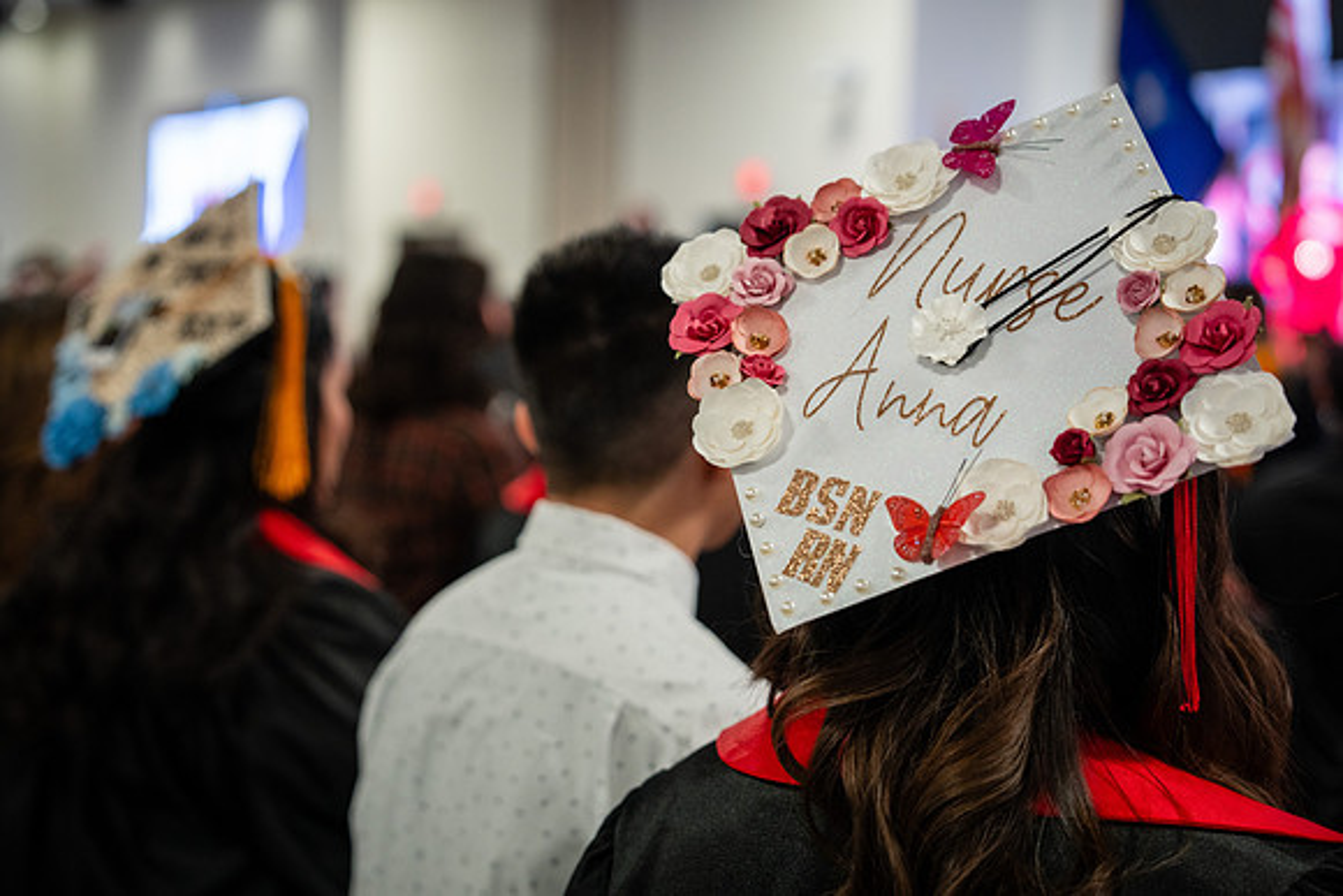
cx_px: 704
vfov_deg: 22.0
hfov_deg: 32.5
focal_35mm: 62
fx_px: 2301
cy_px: 400
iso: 1250
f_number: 2.8
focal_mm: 55
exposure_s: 1/160
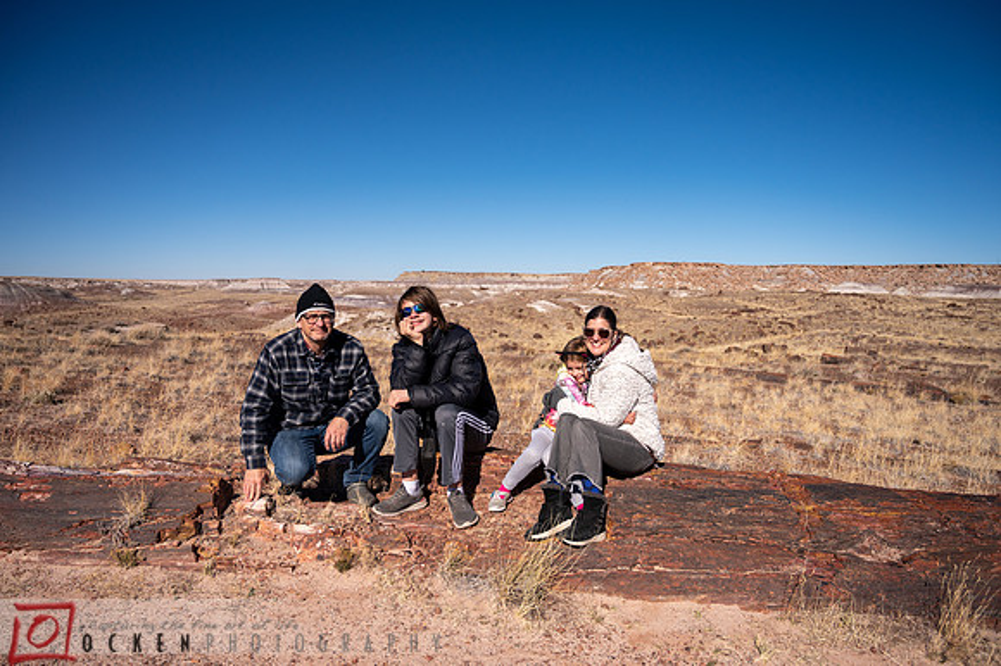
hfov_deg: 66.9
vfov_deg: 47.5
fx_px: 757
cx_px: 493
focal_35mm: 27
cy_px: 333
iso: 200
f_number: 4
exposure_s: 1/5000
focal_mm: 26.5
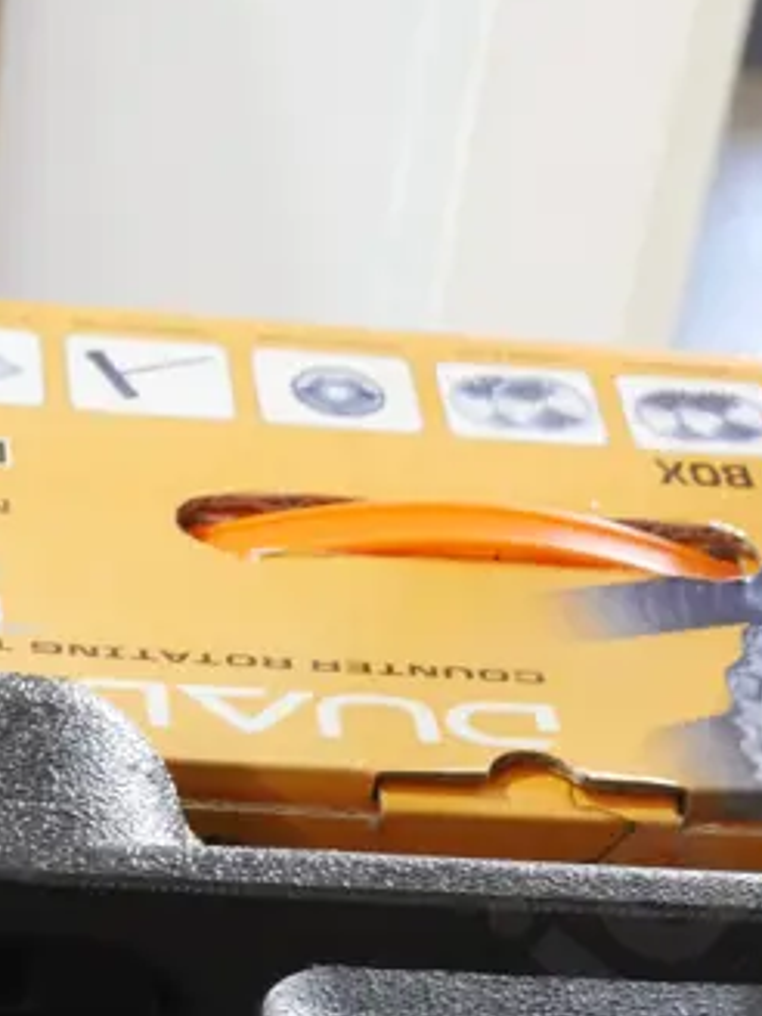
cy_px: 1255
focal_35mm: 125
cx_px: 389
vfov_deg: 15.2
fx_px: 3669
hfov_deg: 11.9
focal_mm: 20
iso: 1250
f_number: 4.4
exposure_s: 1/60
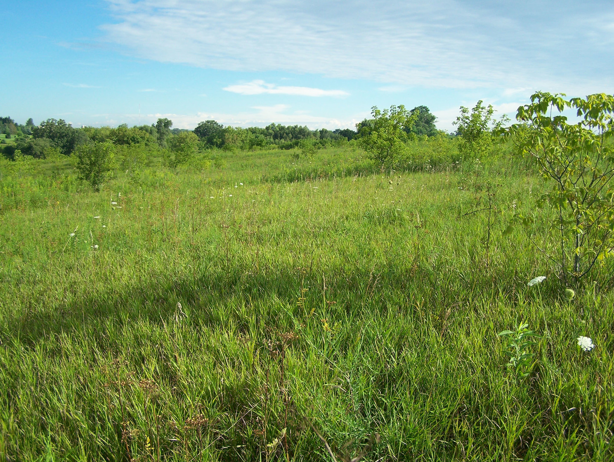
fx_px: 675
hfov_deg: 48.9
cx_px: 307
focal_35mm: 38
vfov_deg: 37.8
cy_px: 231
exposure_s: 1/640
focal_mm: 6.3
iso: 80
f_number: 2.8
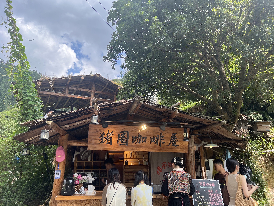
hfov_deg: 67.3
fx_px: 206
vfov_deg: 53.1
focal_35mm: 26
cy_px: 103
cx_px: 137
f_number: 1.5
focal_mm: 5.7
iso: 50
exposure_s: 1/1029
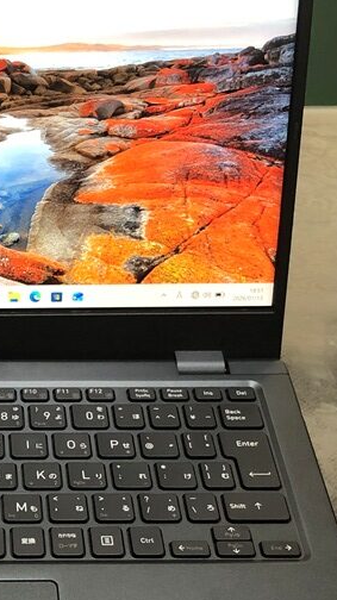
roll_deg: +1.9
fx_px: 986
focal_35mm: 62
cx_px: -36
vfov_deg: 33.7
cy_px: 360
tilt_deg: -42.6
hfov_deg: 18.6
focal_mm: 3.99
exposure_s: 1/25
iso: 40
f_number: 1.8
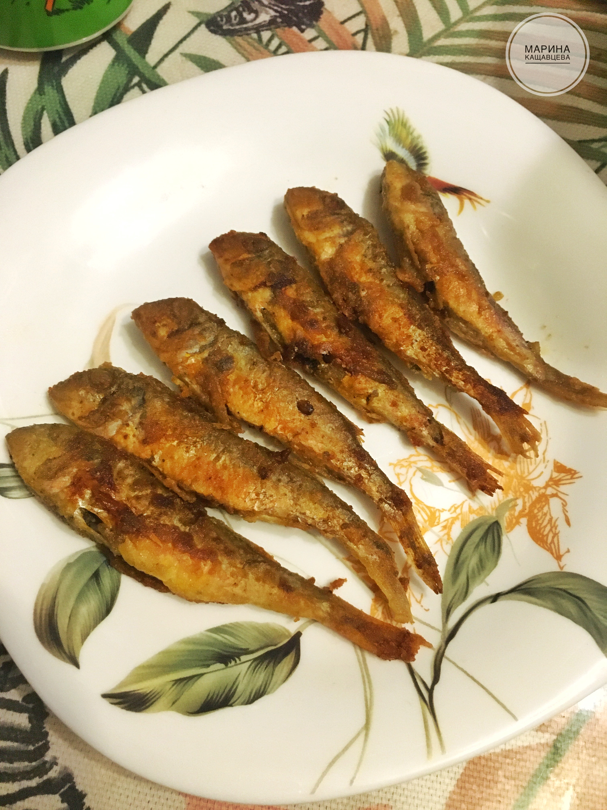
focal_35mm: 29
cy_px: 405
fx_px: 678
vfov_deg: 61.7
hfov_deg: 48.2
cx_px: 304
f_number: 2.2
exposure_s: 1/17
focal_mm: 4.15
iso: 320
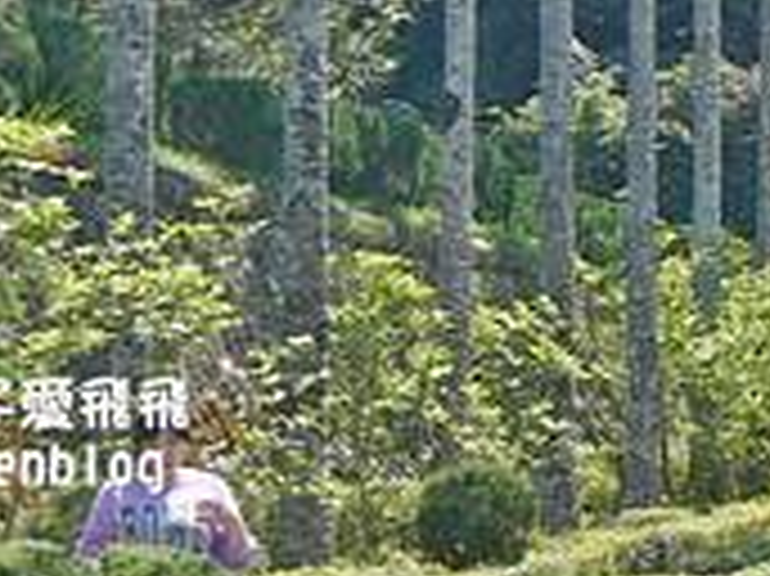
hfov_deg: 11.1
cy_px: 241
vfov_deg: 9.0
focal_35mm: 164
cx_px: 1486
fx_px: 3645
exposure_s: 1/640
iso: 200
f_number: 4
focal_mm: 14
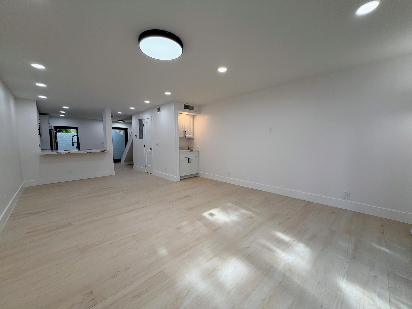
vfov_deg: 85.7
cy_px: 154
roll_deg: +1.6
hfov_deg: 102.1
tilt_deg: -3.5
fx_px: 167
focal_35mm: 14
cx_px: 206
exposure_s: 1/120
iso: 64
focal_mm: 2.22
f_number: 2.2
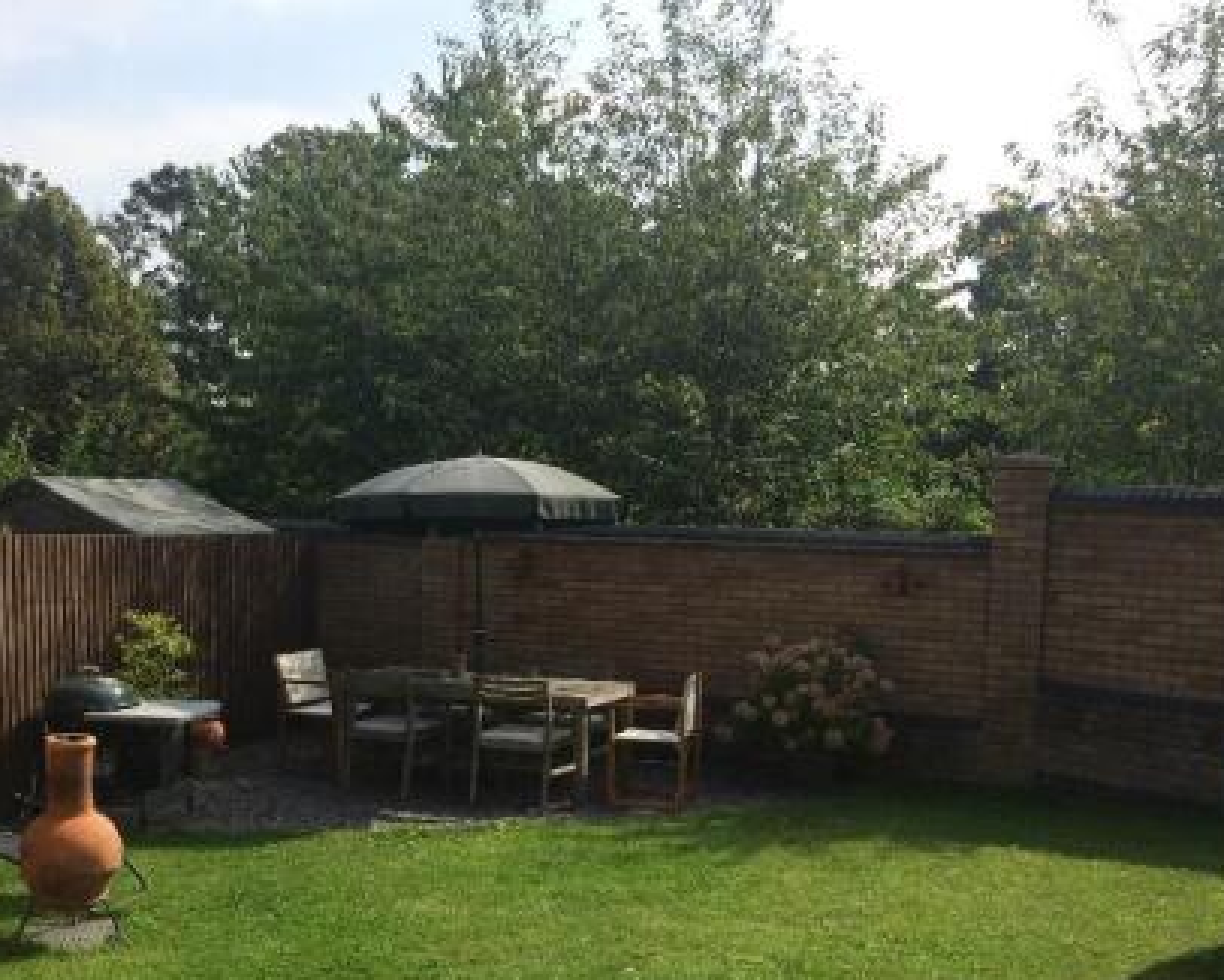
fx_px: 1522
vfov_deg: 35.5
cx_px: 384
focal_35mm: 42
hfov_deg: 43.1
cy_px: 608
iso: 40
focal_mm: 4.12
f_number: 2.2
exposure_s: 1/1866
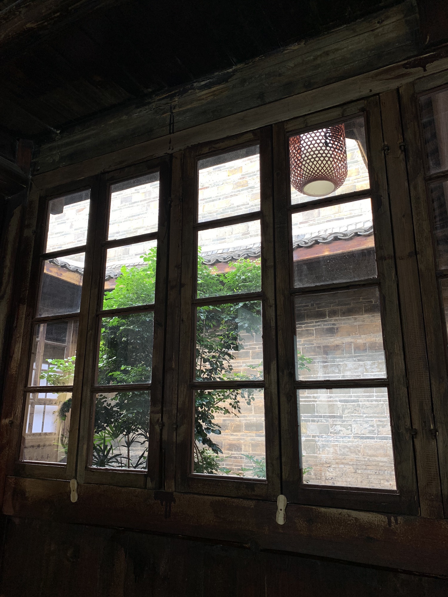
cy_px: 298
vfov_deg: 67.3
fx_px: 449
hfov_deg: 53.1
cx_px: 224
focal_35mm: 26
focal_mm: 4.25
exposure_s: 1/121
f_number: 1.8
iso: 50
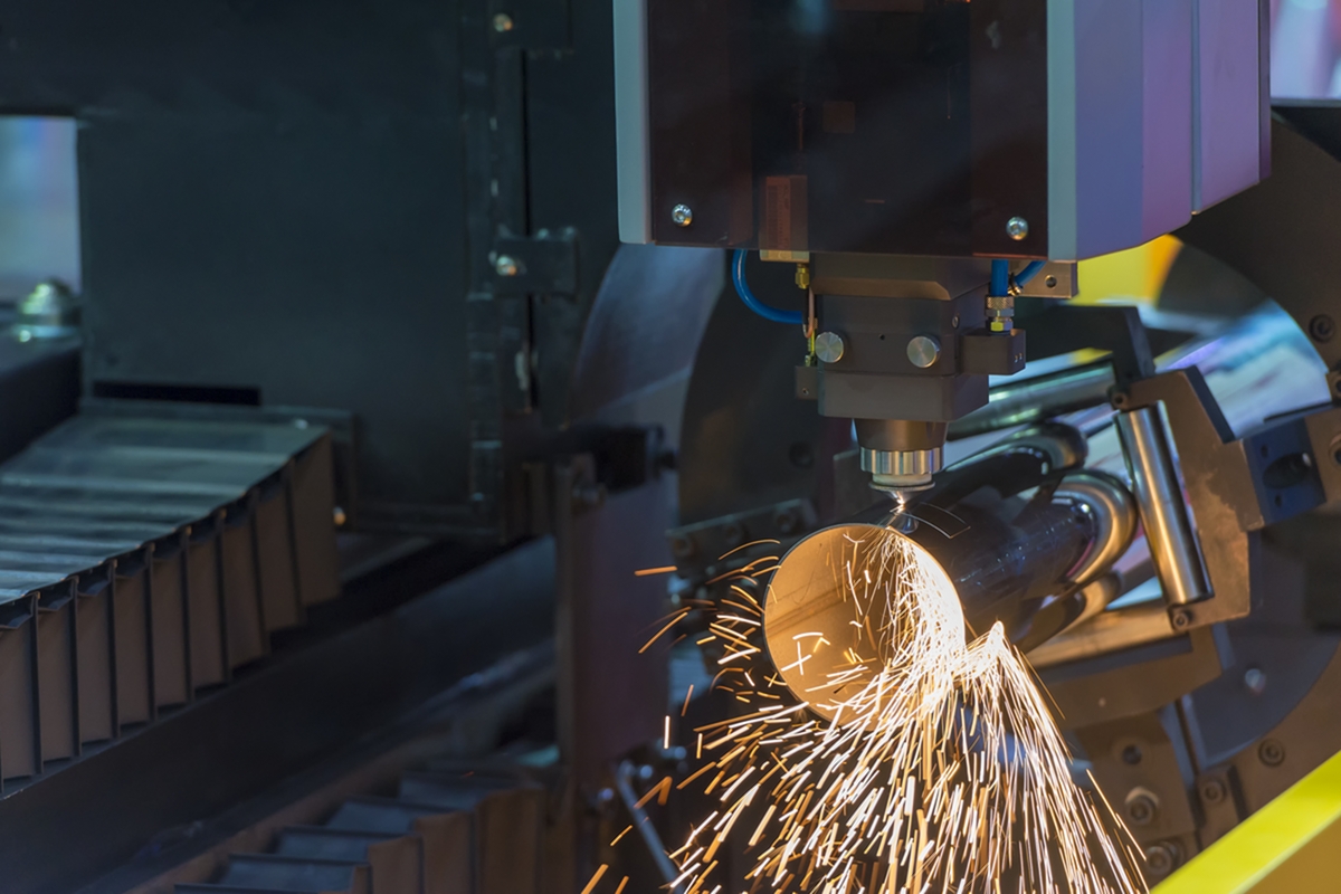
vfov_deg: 6.9
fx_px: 7449
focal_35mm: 200
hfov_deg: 10.3
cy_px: 447
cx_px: 670
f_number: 4
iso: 1600
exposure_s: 1/200
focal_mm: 200
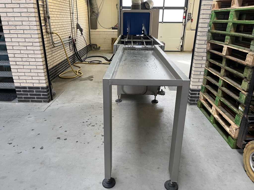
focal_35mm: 26
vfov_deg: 53.1
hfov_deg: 67.3
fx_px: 191
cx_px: 127
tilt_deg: -21.3
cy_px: 95
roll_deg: -1.0
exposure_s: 1/99
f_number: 1.6
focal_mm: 5.1
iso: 125
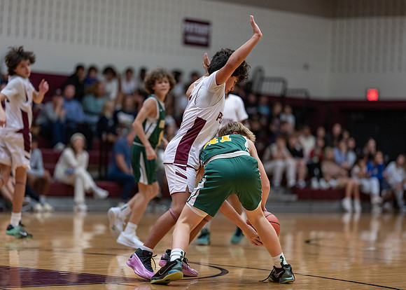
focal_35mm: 141
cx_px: 203
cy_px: 145
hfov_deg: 14.2
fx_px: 1631
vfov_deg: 10.2
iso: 1250
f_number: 1.8
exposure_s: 1/1000
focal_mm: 135
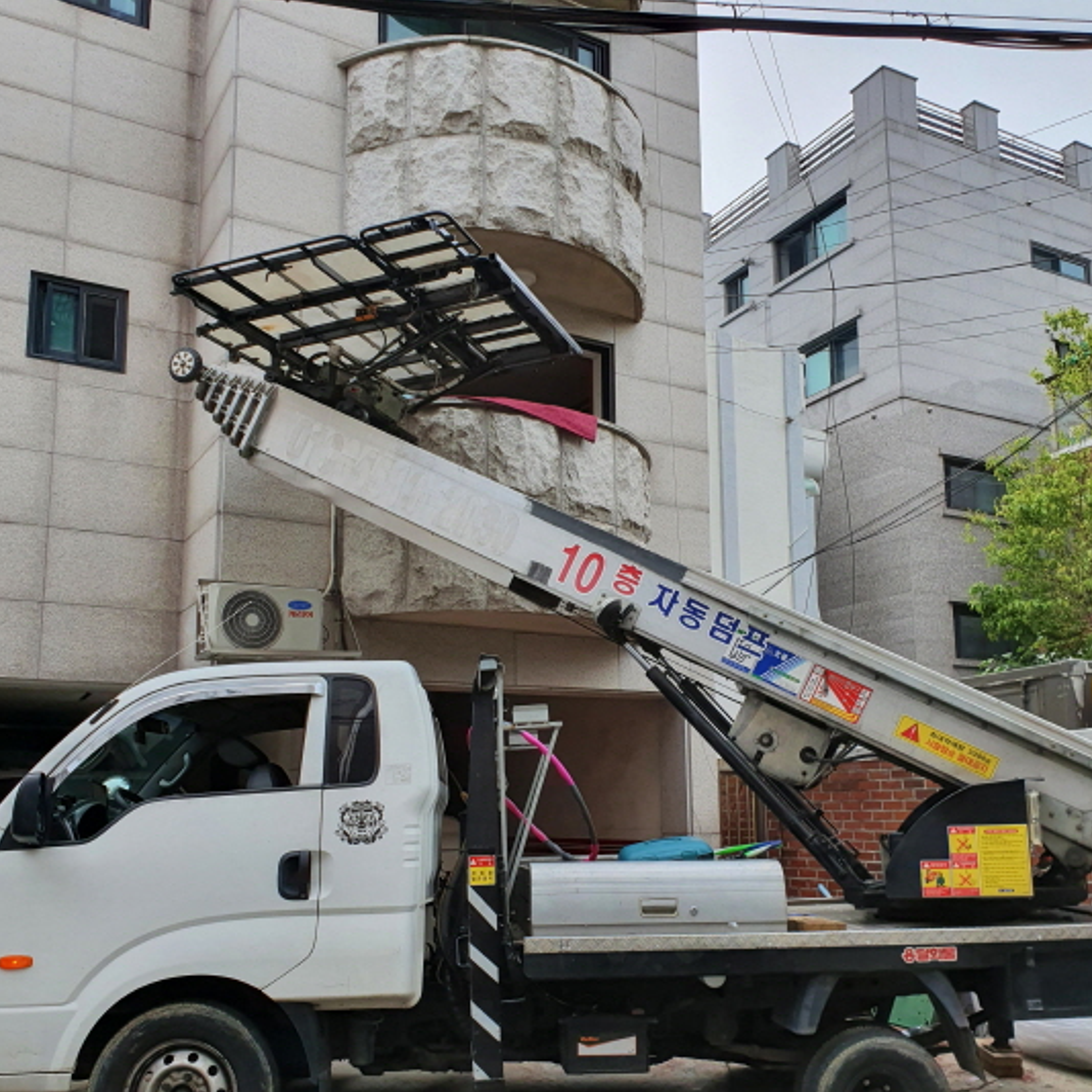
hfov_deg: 52.5
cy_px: 622
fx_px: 1106
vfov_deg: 52.4
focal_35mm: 31
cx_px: 544
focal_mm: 4.32
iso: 50
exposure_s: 1/1324
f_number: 2.4
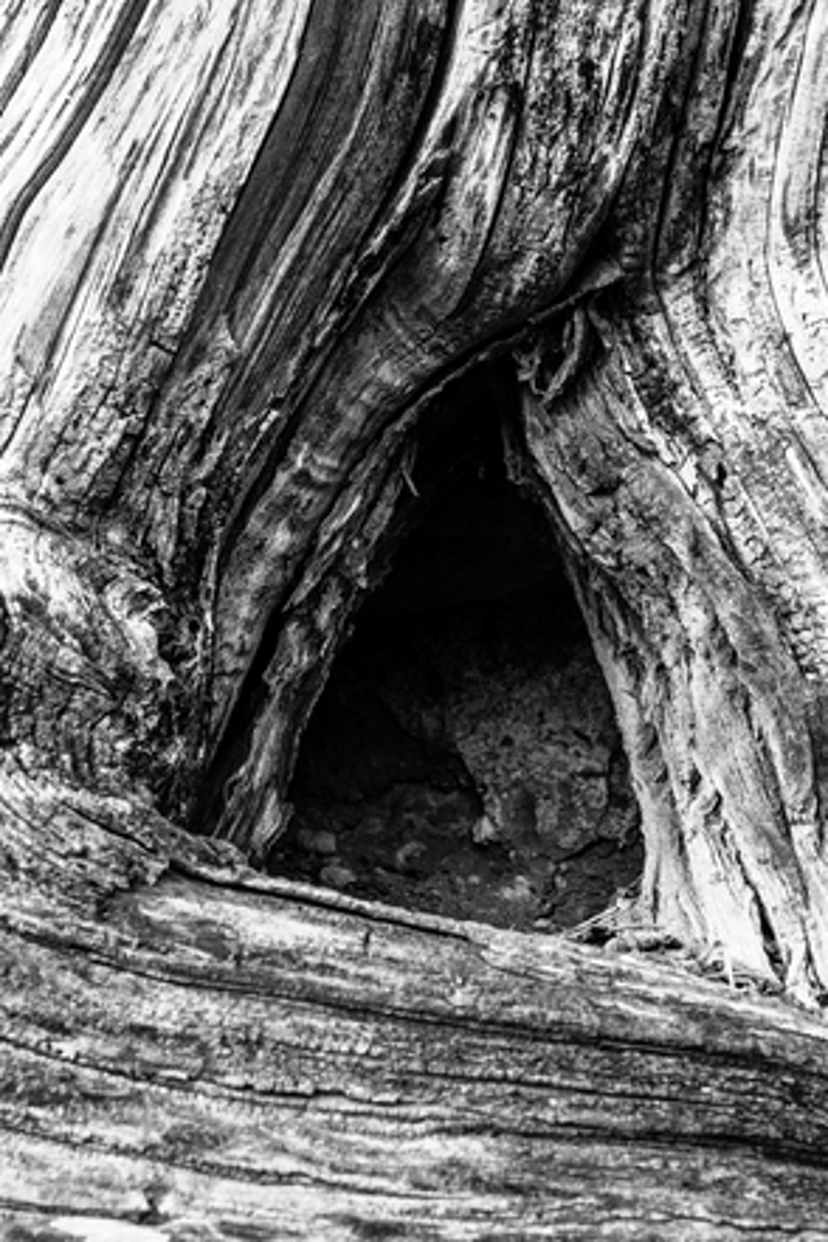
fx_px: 3519
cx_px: 453
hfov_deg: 13.4
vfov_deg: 20.0
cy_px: 572
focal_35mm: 102
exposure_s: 1/125
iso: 320
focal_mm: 50
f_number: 10
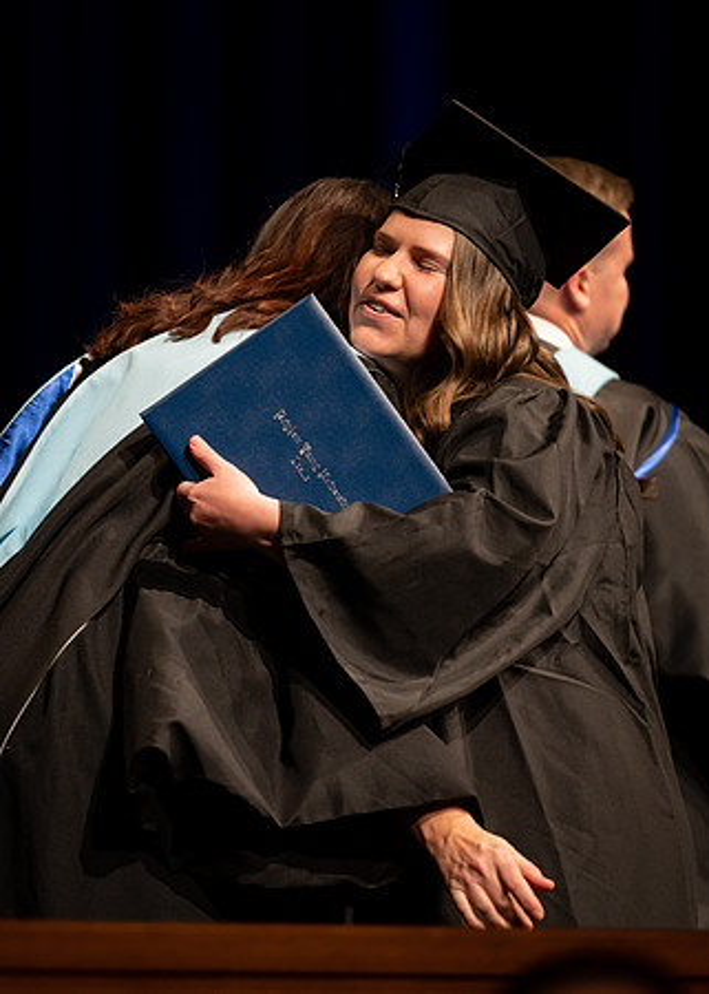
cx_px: 185
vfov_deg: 6.9
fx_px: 8278
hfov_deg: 4.9
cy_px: 497
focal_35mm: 293
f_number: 2.8
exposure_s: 1/200
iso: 1250
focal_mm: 200
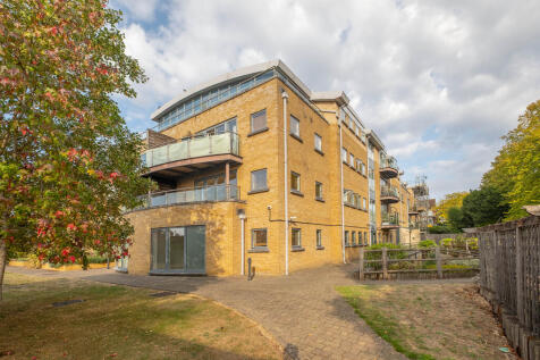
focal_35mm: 15
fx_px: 225
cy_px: 180
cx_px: 270
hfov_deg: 100.4
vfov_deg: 77.3
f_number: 6.4
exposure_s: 1/400
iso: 400
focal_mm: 10
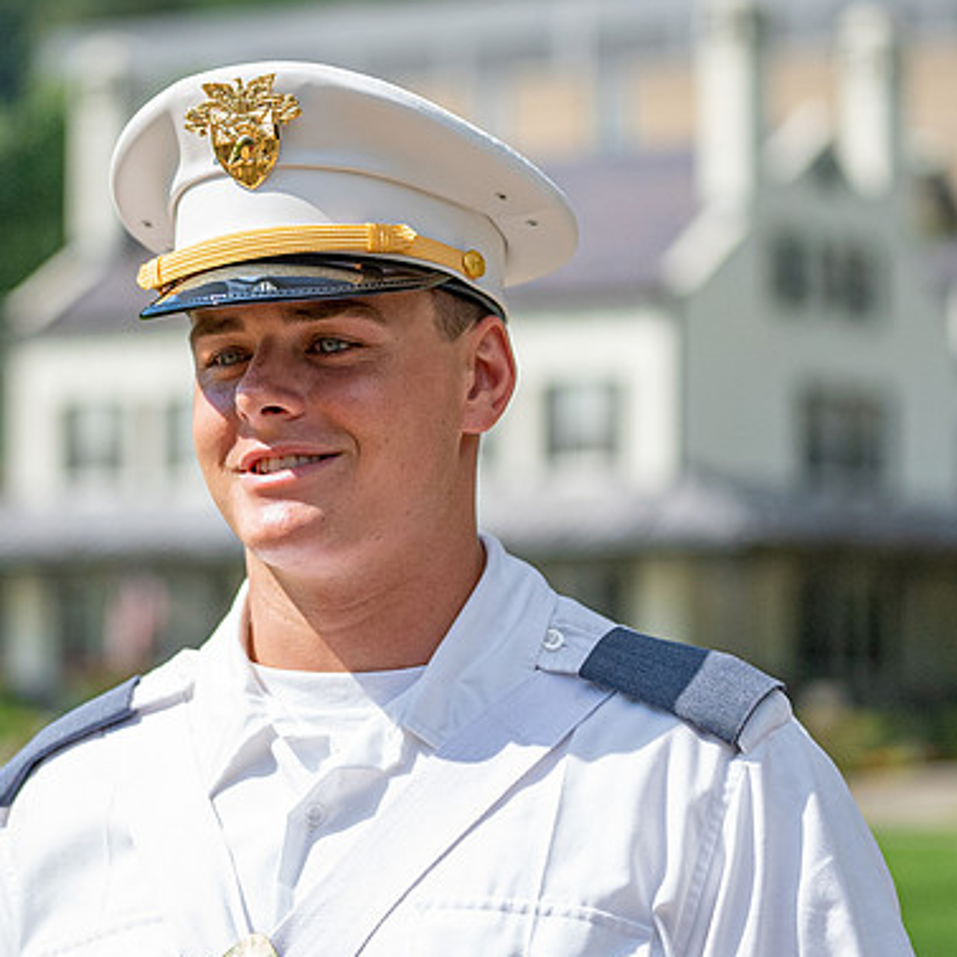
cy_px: 378
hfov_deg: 13.2
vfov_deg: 13.2
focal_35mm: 132
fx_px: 4129
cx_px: 289
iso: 1600
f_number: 2.8
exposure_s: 1/2500
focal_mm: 75
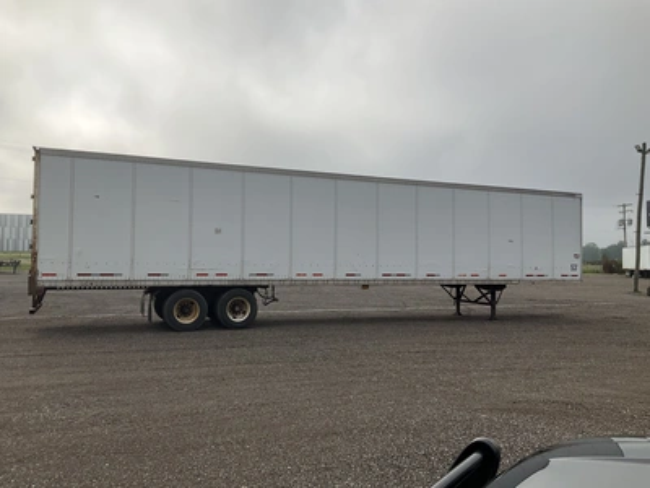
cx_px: 325
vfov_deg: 48.2
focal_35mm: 29
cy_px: 244
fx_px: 545
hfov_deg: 61.7
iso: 25
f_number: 1.8
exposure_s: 1/4065
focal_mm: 3
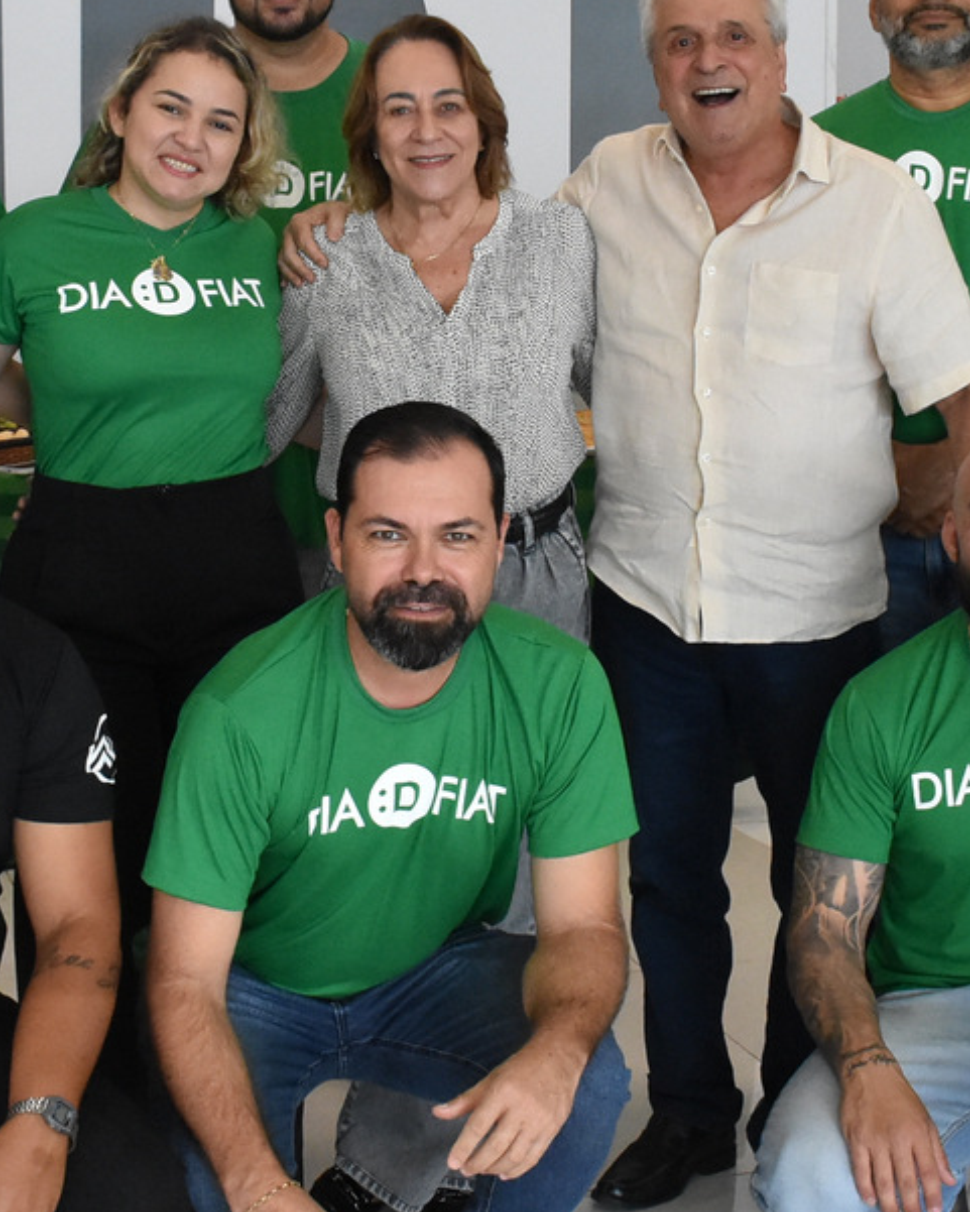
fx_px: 2691
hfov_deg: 20.4
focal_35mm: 75
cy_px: 369
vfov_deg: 25.2
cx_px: 506
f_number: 9
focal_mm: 20
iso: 3200
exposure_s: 1/320
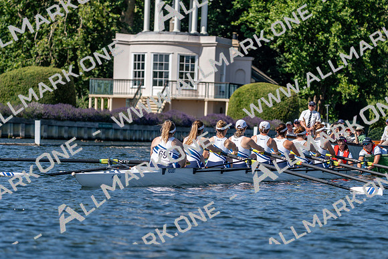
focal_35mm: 200
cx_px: 194
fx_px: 2156
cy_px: 130
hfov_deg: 10.3
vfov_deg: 6.9
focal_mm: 200
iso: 200
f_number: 5.6
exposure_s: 1/1600
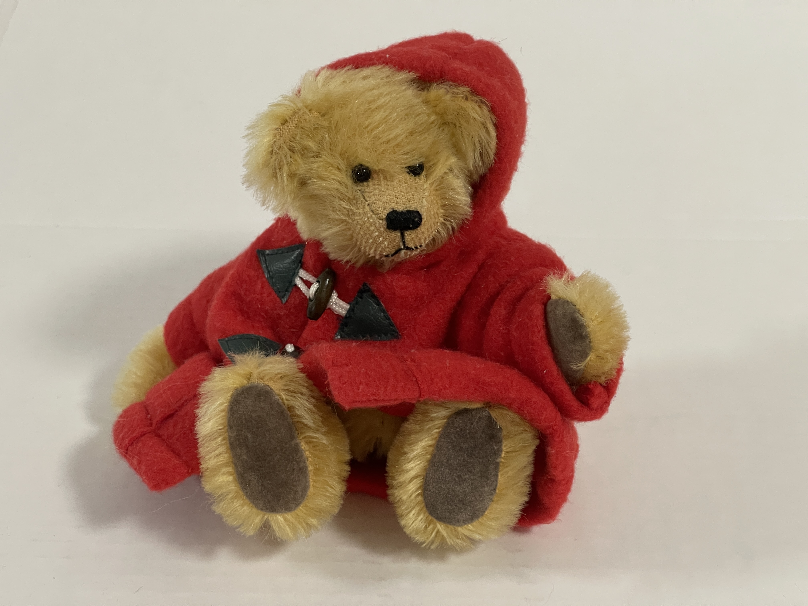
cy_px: 303
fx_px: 1494
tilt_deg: -31.2
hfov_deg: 30.3
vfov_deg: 22.9
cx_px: 404
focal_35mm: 64
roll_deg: -0.6
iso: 200
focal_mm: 7.5
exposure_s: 1/50
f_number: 2.2
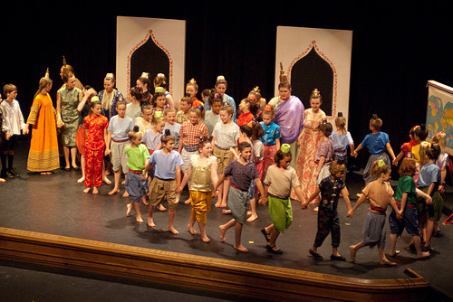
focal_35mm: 87
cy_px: 132
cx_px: 210
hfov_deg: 23.4
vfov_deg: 15.7
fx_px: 1095
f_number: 2.8
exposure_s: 1/125
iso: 1000
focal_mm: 50
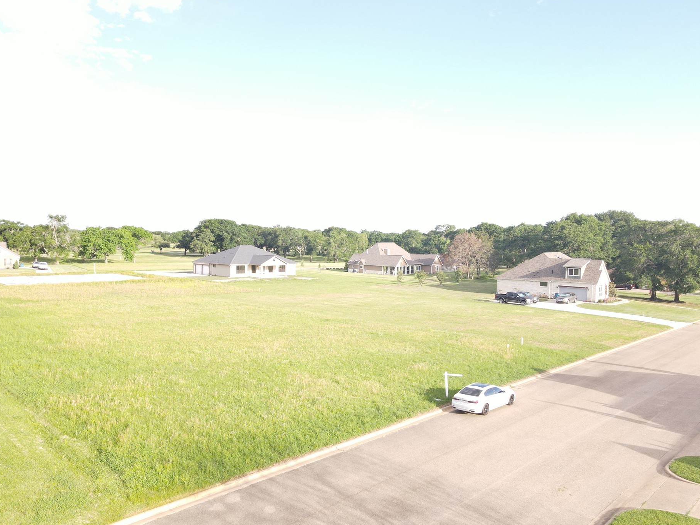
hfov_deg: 65.3
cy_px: 249
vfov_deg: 51.3
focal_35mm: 27
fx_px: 546
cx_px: 333
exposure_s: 1/100
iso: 100
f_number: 2.8
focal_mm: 4.5
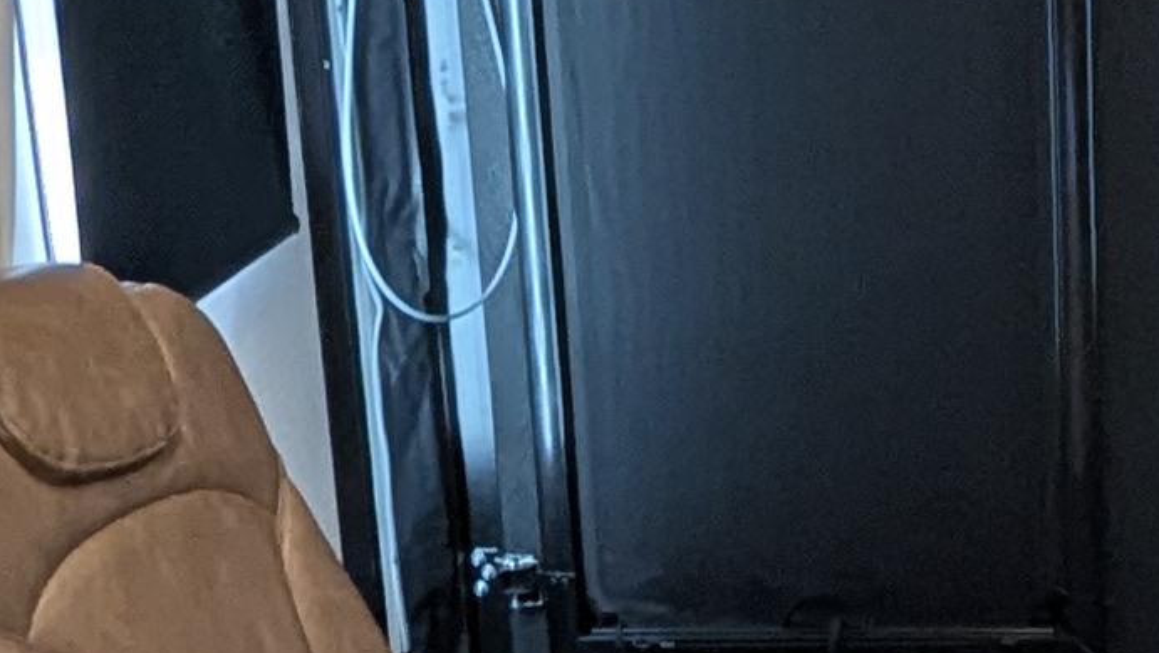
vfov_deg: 11.6
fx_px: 3166
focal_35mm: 103
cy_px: 730
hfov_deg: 20.1
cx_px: 1139
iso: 157
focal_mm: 2.35
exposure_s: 1/41.1
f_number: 2.2
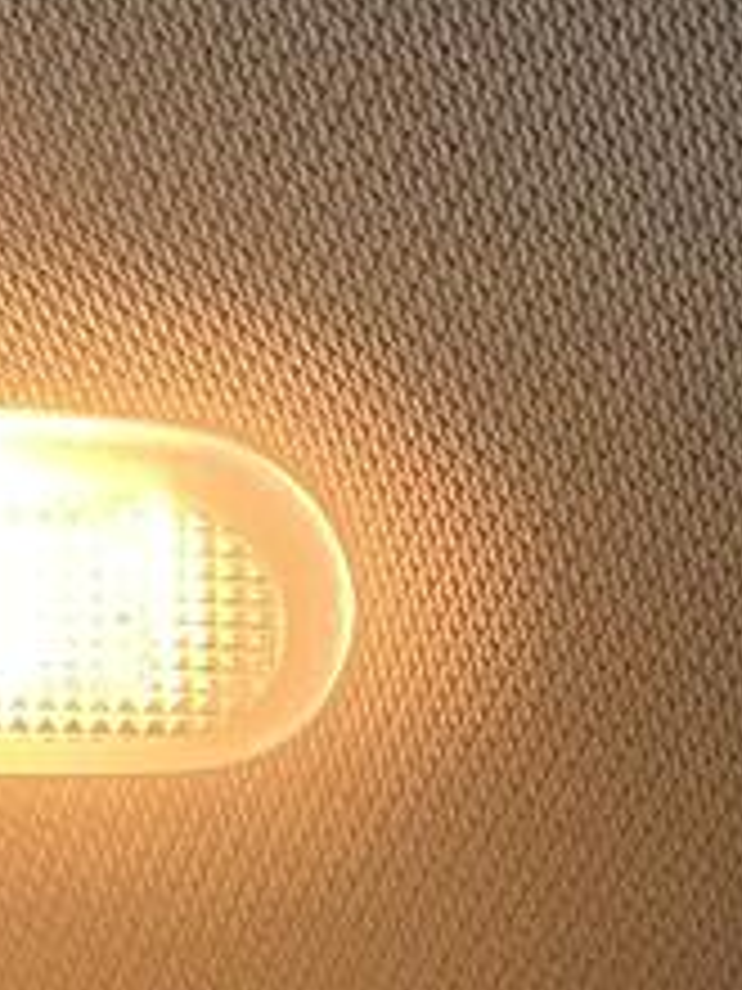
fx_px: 4316
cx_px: 720
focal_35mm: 151
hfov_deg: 9.8
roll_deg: -0.6
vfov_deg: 12.4
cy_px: 1498
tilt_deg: +29.0
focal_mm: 4.25
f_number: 1.8
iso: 500
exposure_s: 1/40
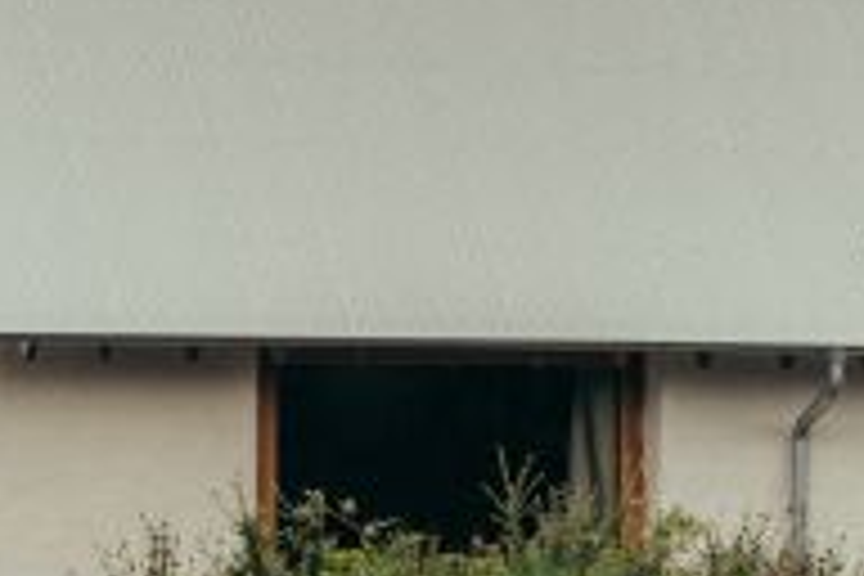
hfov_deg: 5.1
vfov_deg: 3.4
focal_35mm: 400
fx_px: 9599
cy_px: 209
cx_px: 947
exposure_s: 1/100
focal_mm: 105
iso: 160
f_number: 8
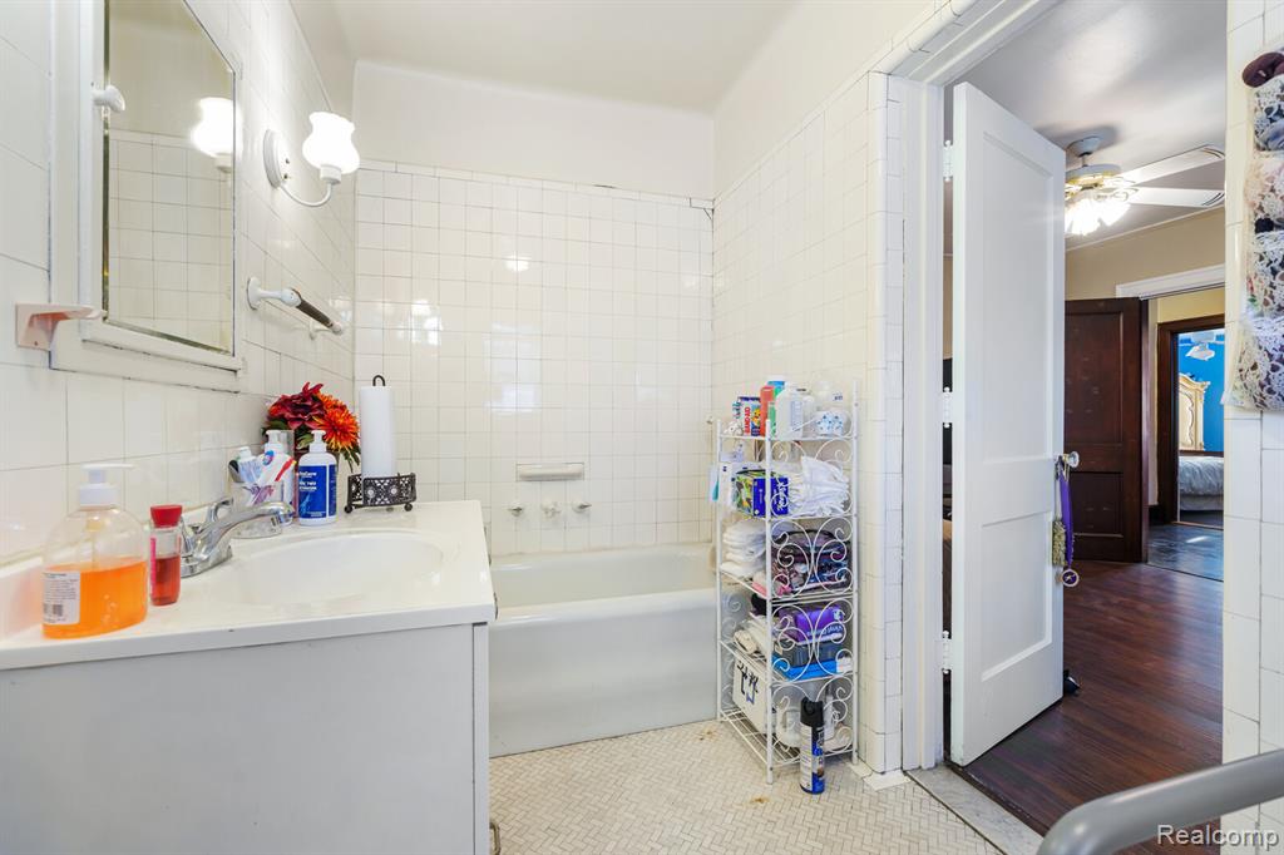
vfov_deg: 77.3
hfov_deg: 100.4
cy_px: 428
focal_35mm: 15
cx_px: 642
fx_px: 535
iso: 250
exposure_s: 1/1.25
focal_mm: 15
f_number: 7.1
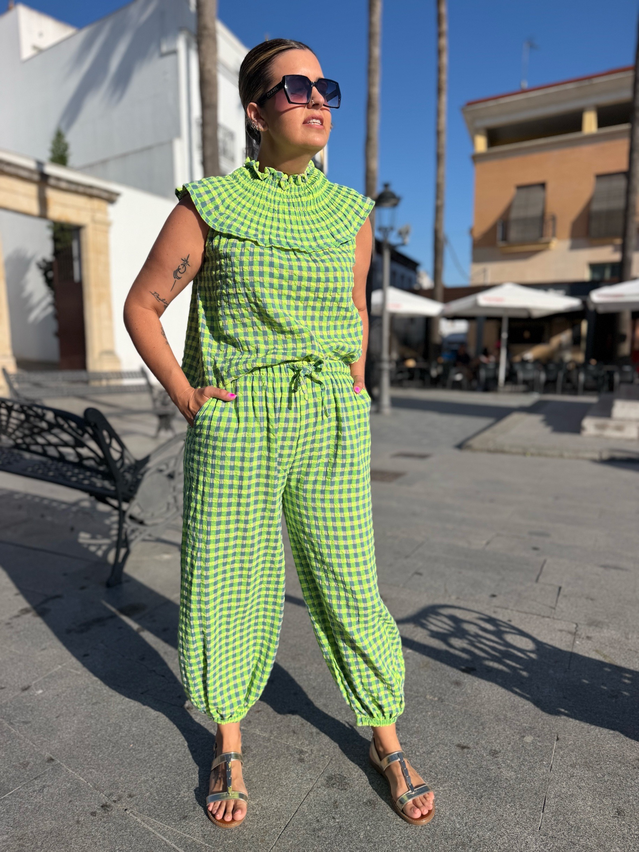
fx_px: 591
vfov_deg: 71.6
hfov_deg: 56.8
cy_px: 426
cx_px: 320
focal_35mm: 24
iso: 80
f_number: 1.78
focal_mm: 6.76
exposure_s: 1/7353
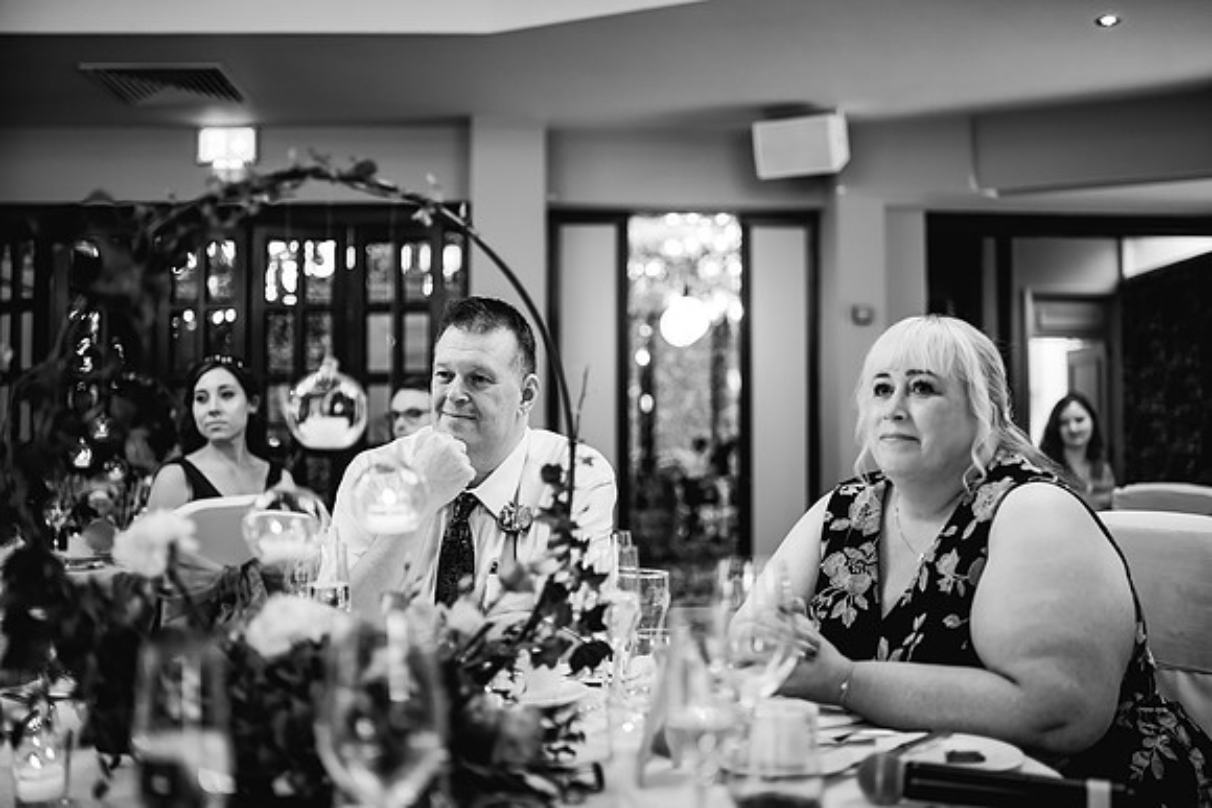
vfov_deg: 37.9
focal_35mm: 35
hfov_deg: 54.4
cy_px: 404
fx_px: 1179
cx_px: 606
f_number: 1.4
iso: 800
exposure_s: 1/250
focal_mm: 35
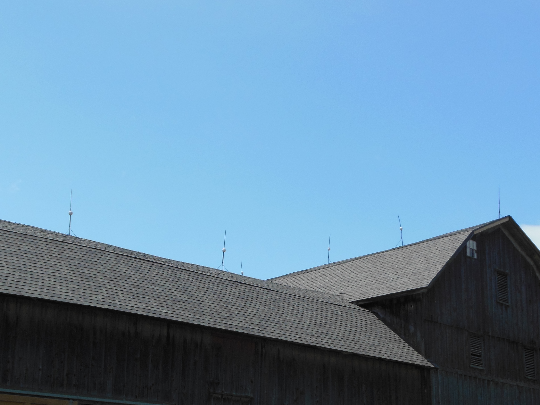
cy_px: 316
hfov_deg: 34.9
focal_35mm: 55
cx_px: 235
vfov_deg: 26.1
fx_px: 858
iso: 125
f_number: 3.5
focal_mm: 6
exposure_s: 1/1500
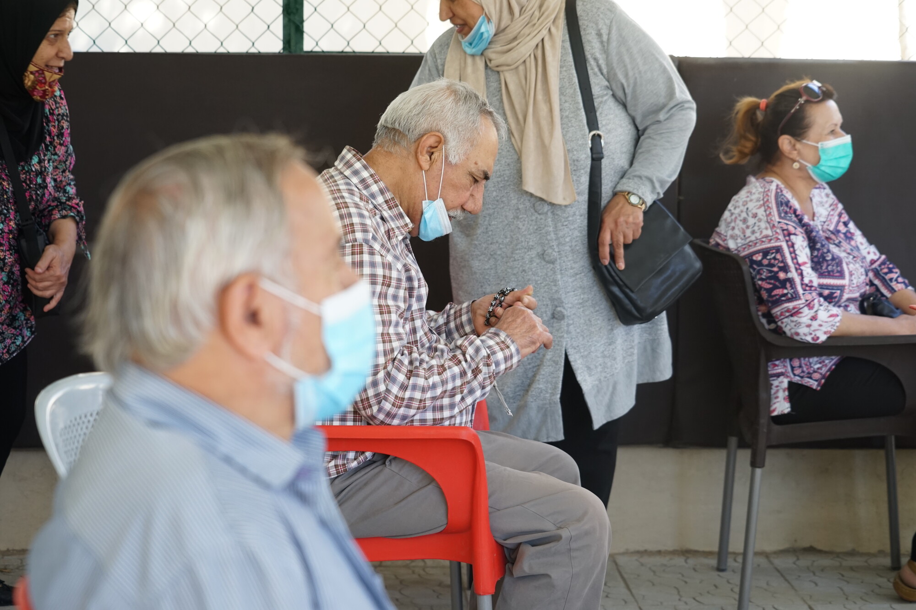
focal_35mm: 85
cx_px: 458
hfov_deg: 23.9
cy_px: 305
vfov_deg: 16.1
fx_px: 2162
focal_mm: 85
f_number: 5.6
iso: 640
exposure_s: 1/100
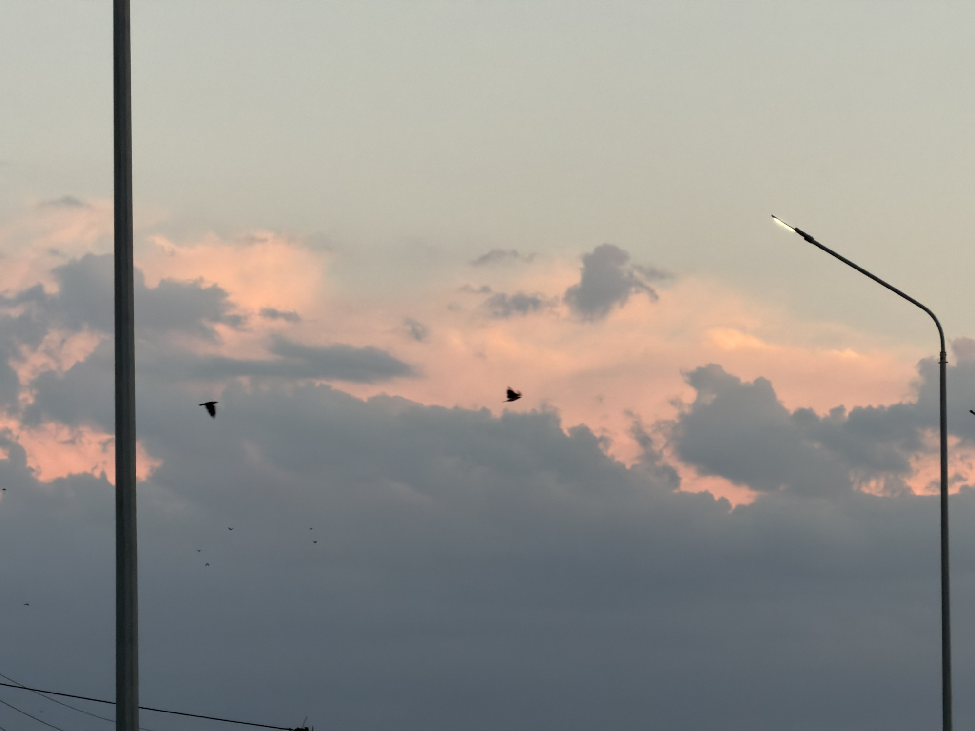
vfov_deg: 7.4
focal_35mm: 200
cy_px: 366
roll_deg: +0.1
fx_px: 5633
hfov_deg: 9.9
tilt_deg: +6.4
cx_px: 488
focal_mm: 16.89
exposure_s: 1/121
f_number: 2.8
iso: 80
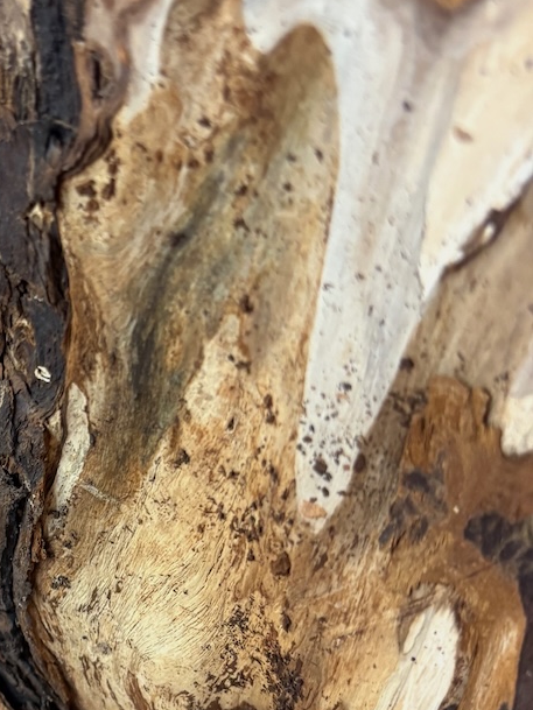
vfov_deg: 29.8
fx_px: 1313
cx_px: -122
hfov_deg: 21.2
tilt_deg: -48.2
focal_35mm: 64
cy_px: 527
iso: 250
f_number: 1.6
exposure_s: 1/50
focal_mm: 5.96
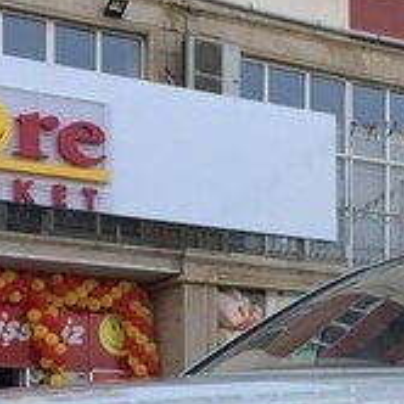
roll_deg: -0.2
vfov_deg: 16.5
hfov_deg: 16.9
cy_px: 454
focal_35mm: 102
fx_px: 1347
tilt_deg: +2.9
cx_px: 353
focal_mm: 4.15
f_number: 2.2
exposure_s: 1/670
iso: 32
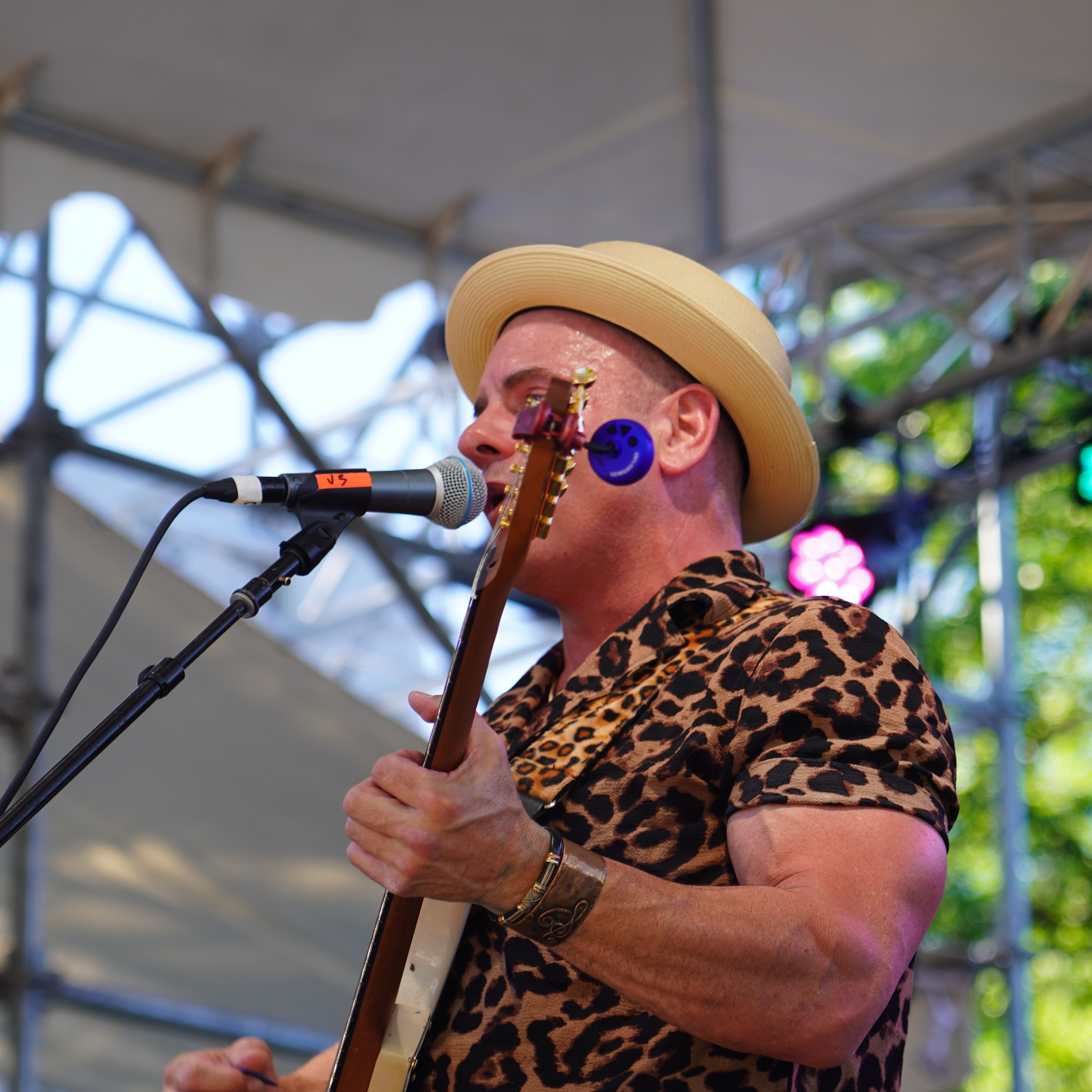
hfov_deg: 10.8
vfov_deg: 10.8
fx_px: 5782
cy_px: 590
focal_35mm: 162
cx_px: 526
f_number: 4
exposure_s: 1/125
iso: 100
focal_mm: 105
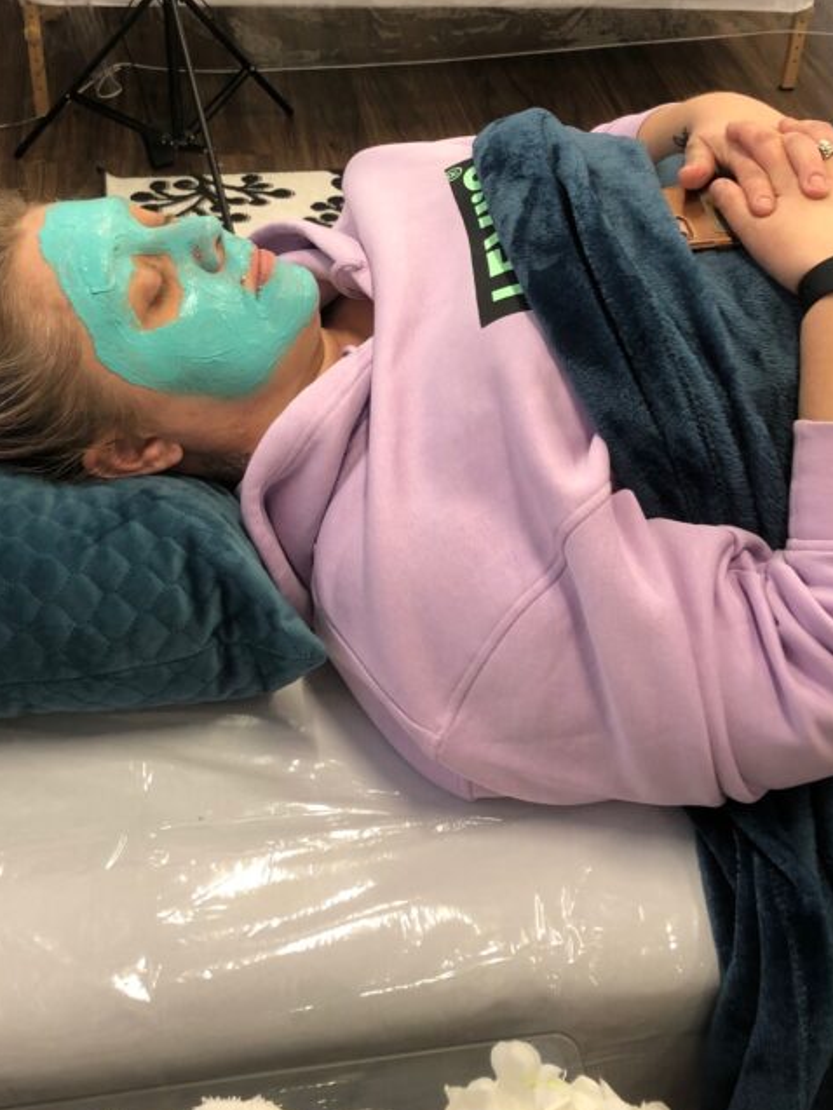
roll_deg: -3.2
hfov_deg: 32.2
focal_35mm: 45
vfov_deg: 41.3
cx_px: 436
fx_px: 1443
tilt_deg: -36.5
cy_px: 328
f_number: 1.8
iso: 32
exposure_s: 1/24
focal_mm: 4
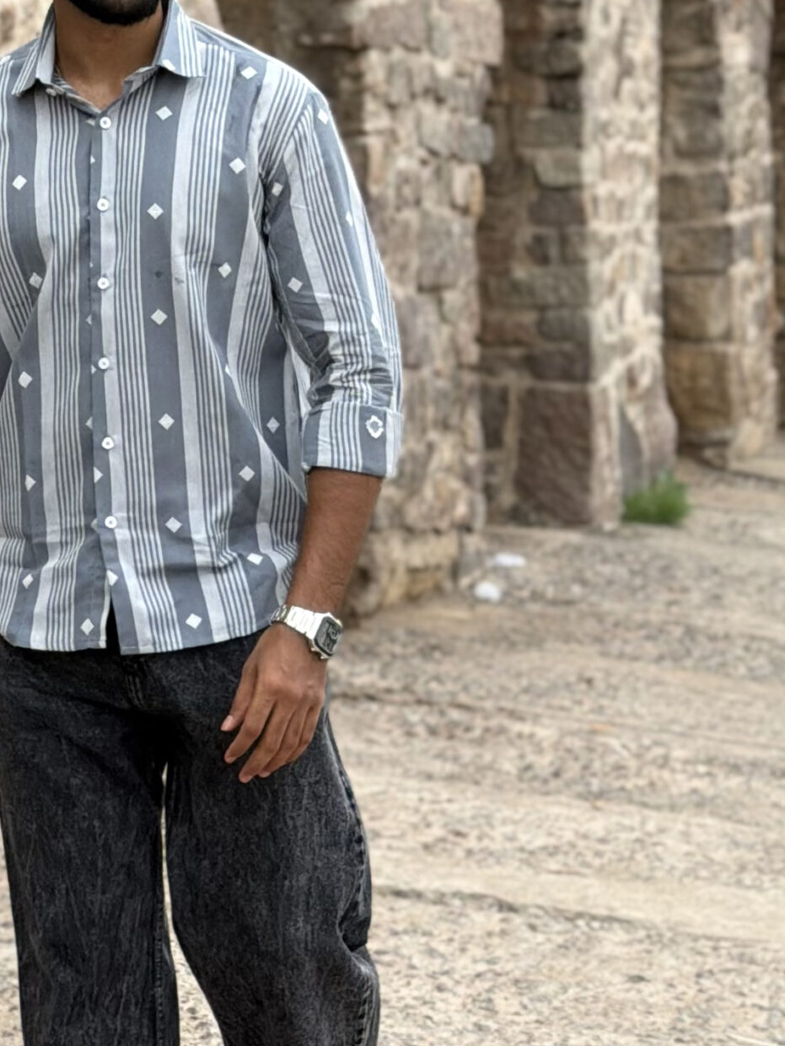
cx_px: 108
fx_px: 2993
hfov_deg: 14.8
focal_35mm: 99
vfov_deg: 19.8
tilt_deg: +1.9
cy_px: 426
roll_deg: +0.5
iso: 80
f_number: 1.78
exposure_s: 1/2033
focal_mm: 6.76
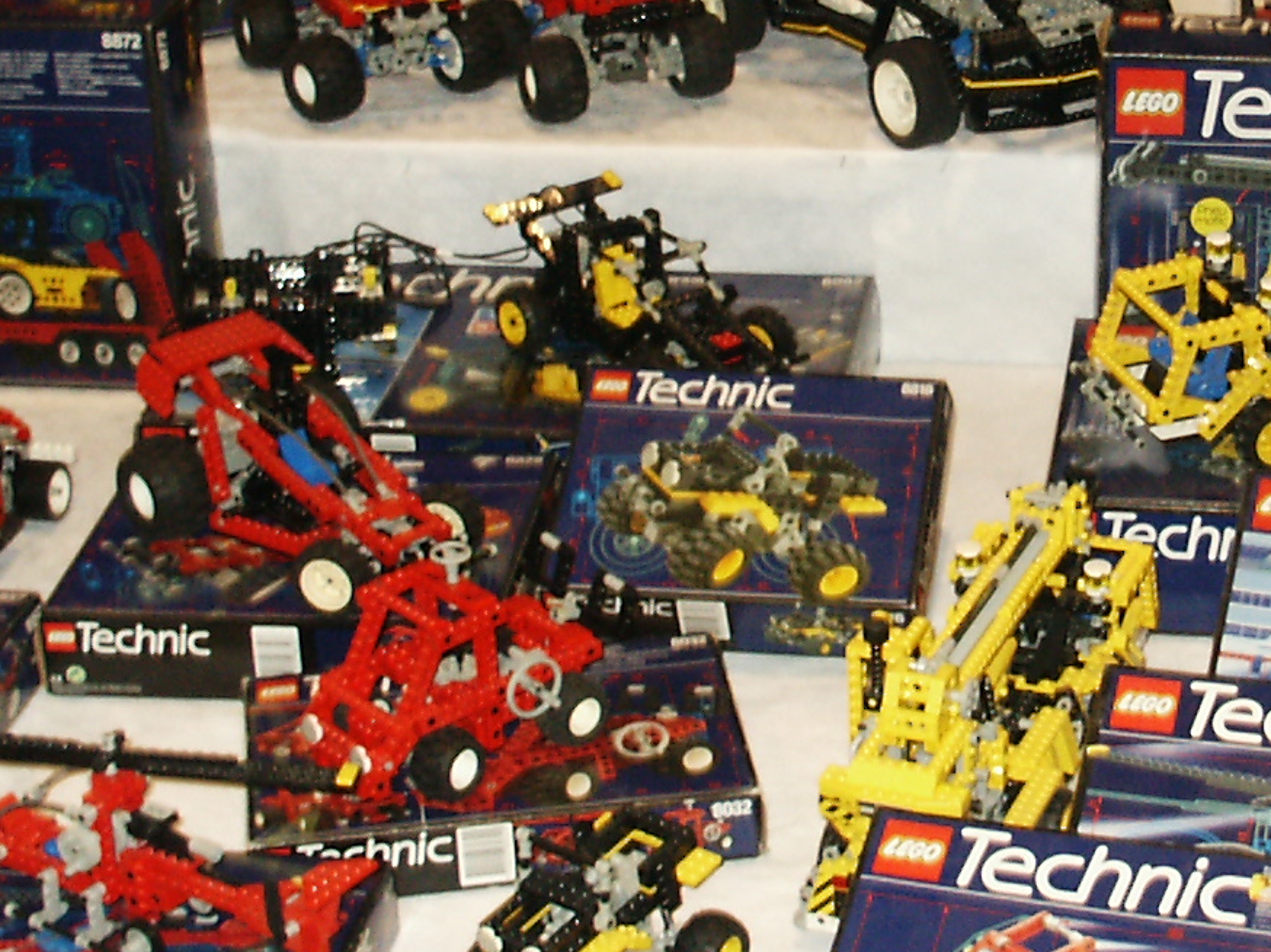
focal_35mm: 91
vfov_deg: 16.2
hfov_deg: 21.2
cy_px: 356
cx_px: 1044
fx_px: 3340
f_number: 3
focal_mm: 7.18
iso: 200
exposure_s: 1/45
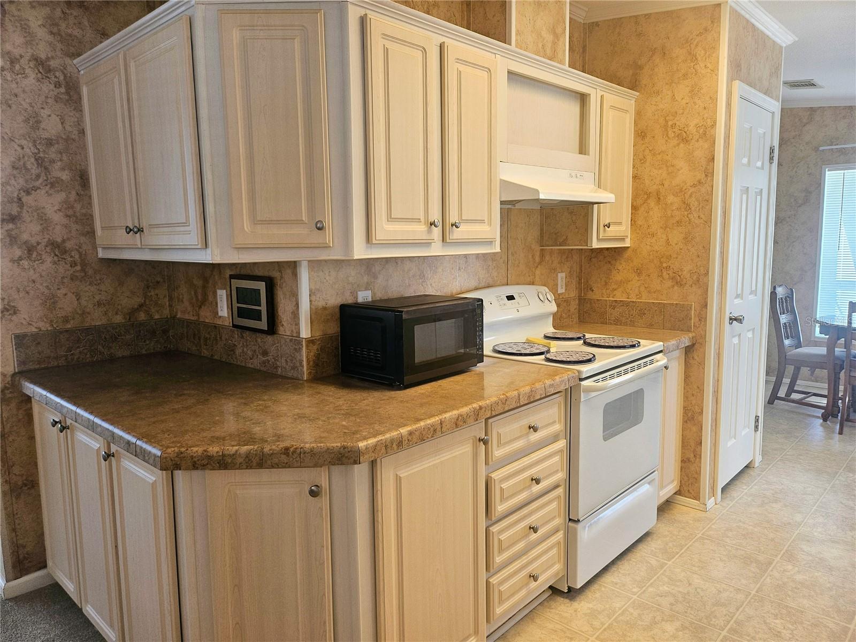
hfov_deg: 71.6
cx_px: 428
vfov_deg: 56.8
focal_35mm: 24
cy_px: 321
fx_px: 593
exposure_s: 1/120
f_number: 1.8
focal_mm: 5
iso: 125
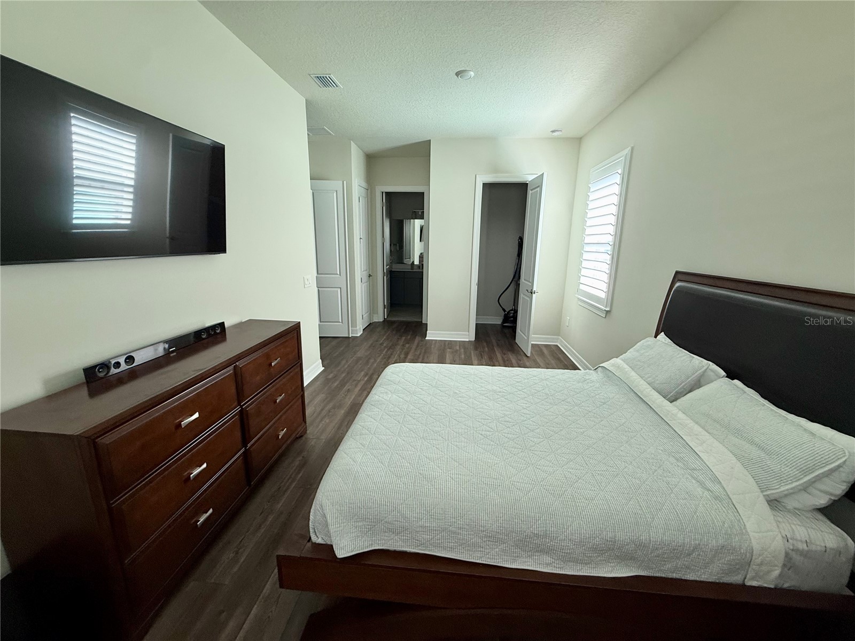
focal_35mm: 14
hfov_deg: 102.1
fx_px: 346
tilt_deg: -12.1
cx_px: 428
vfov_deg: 85.7
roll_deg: -0.5
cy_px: 320
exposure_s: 1/71
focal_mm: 2.22
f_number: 2.2
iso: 160
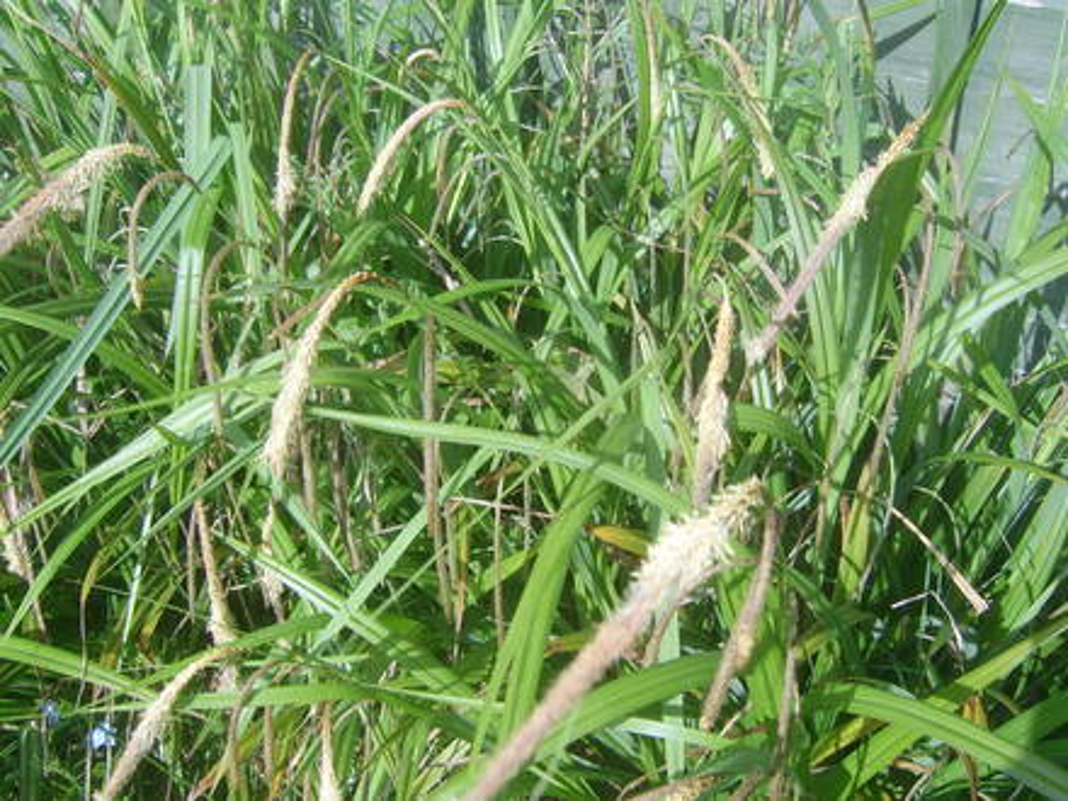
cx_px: 534
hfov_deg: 58.4
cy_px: 400
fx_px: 956
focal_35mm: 31
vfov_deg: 45.4
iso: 50
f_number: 5.6
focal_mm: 8.13
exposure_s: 1/125
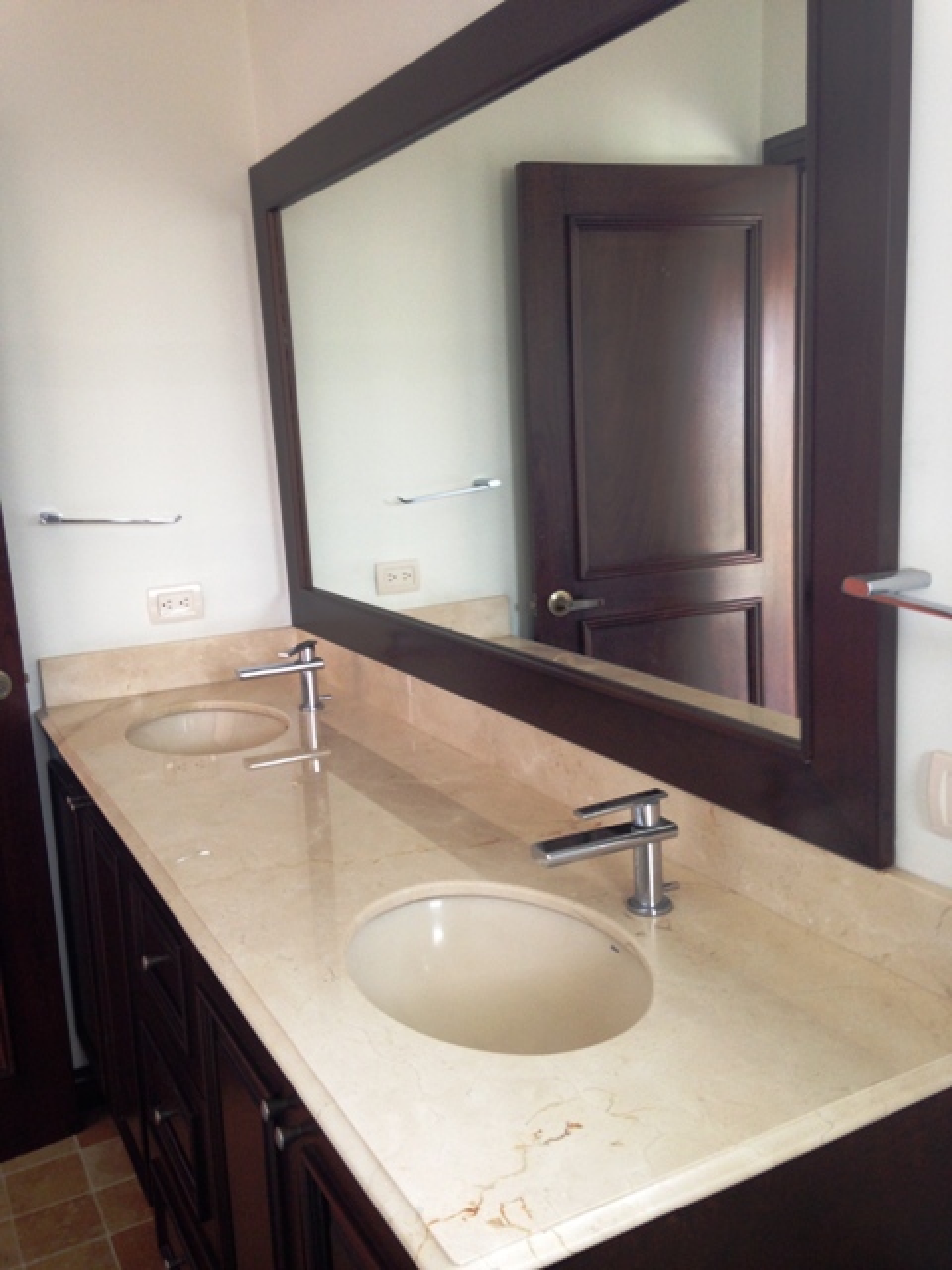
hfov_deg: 42.9
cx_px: 476
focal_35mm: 33
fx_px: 1210
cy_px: 635
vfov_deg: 55.4
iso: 50
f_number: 2.4
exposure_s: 1/20
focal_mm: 4.12
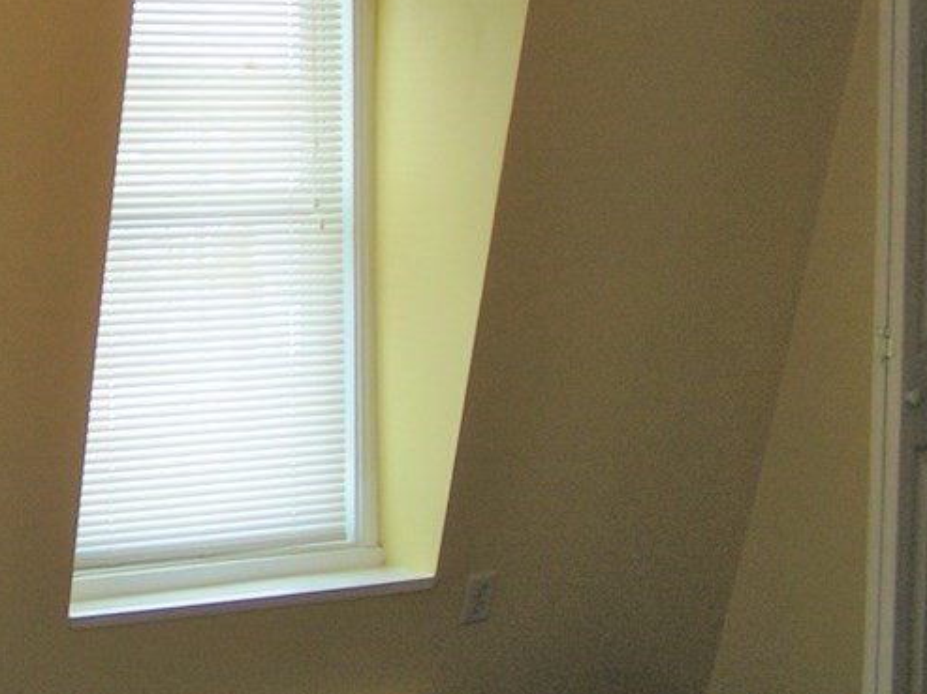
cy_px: 241
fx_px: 2114
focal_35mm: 79
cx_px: 205
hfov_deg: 24.4
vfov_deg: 18.6
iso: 50
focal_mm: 6.3
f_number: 2.8
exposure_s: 1/40
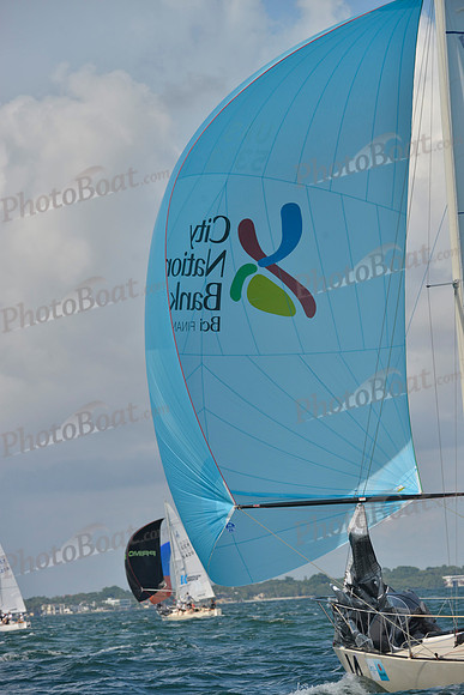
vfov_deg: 10.3
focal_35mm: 200
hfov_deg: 6.9
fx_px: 3864
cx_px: 232
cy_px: 348
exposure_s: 1/1250
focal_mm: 200
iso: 200
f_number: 7.1
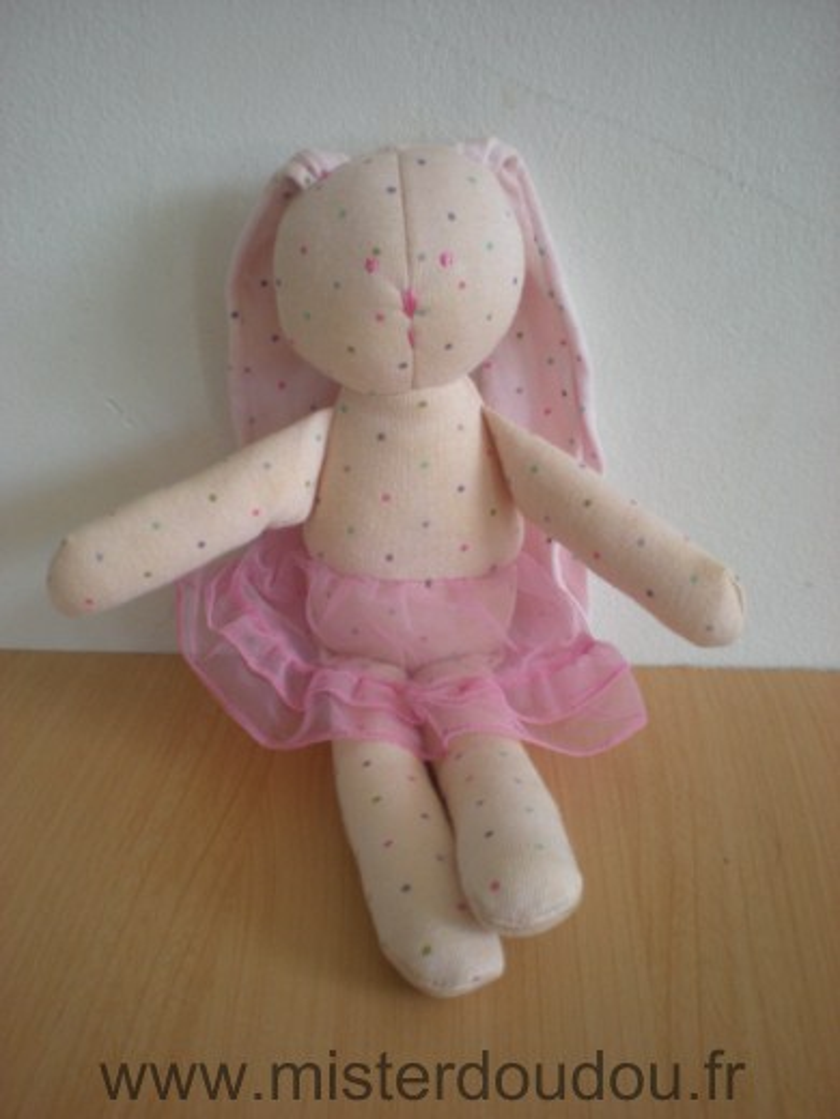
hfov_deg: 37.7
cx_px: 420
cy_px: 560
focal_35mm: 38
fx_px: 1229
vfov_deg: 49.0
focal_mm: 6.3
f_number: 3.1
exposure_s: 1/60
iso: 156
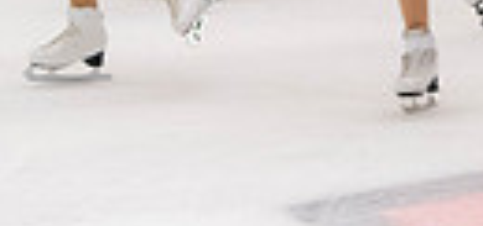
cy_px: -228
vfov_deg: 1.3
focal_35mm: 820
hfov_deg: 2.7
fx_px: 10111
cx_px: 654
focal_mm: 98
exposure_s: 1/320
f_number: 5.6
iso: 1100
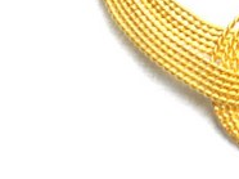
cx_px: 301
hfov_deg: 22.7
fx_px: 538
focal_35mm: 78
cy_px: -55
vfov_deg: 17.6
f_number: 3.4
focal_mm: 5.1
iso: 80
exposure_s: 1/30
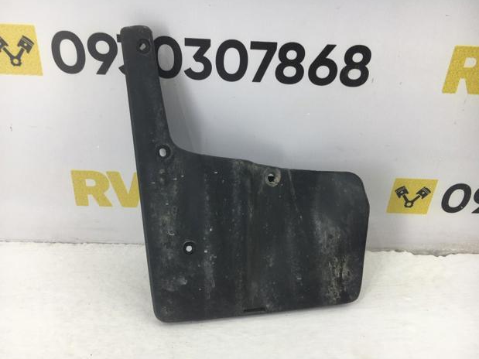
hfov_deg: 60.0
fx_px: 415
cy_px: 181
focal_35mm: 30
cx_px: 235
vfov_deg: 46.8
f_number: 2.2
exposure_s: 1/50
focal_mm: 4.15
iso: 25
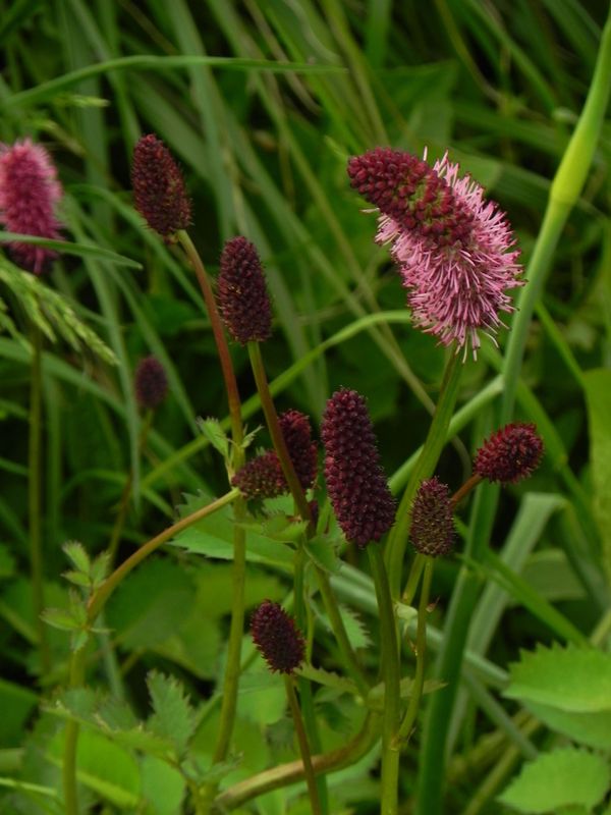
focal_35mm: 291
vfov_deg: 6.8
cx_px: 306
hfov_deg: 5.1
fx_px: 6849
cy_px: 408
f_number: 5
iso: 160
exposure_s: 1/50
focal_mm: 51.8
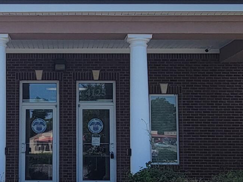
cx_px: 67
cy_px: 96
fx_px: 421
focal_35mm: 60
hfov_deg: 31.7
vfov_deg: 24.4
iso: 50
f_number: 2.2
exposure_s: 1/2234
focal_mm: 2.2
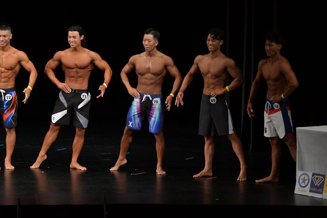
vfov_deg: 6.3
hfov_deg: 9.5
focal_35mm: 217
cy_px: 109
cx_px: 164
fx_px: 1970
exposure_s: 1/400
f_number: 5.6
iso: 3200
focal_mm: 145
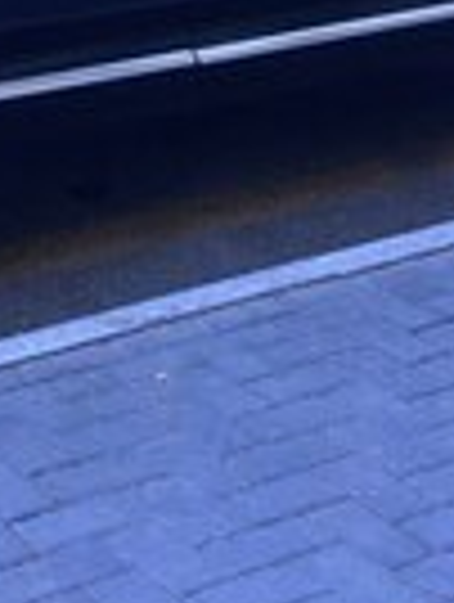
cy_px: -238
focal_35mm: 107
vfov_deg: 17.0
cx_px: -4
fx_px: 1865
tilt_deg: -6.9
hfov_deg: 13.7
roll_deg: +1.4
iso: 25
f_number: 2.2
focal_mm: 4.15
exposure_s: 1/100
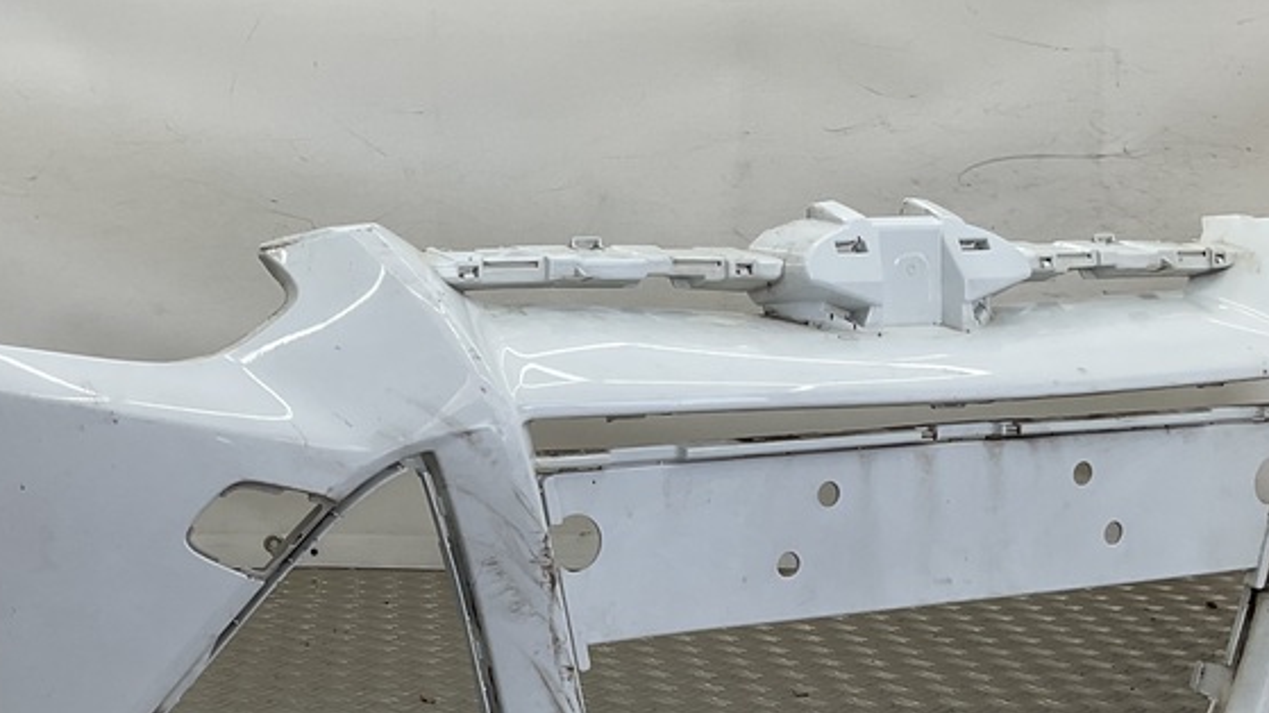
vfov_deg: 21.0
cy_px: 411
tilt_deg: -7.2
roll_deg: -1.0
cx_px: 402
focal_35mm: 57
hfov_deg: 36.2
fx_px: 1917
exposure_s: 1/177
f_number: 1.8
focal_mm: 3
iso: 16
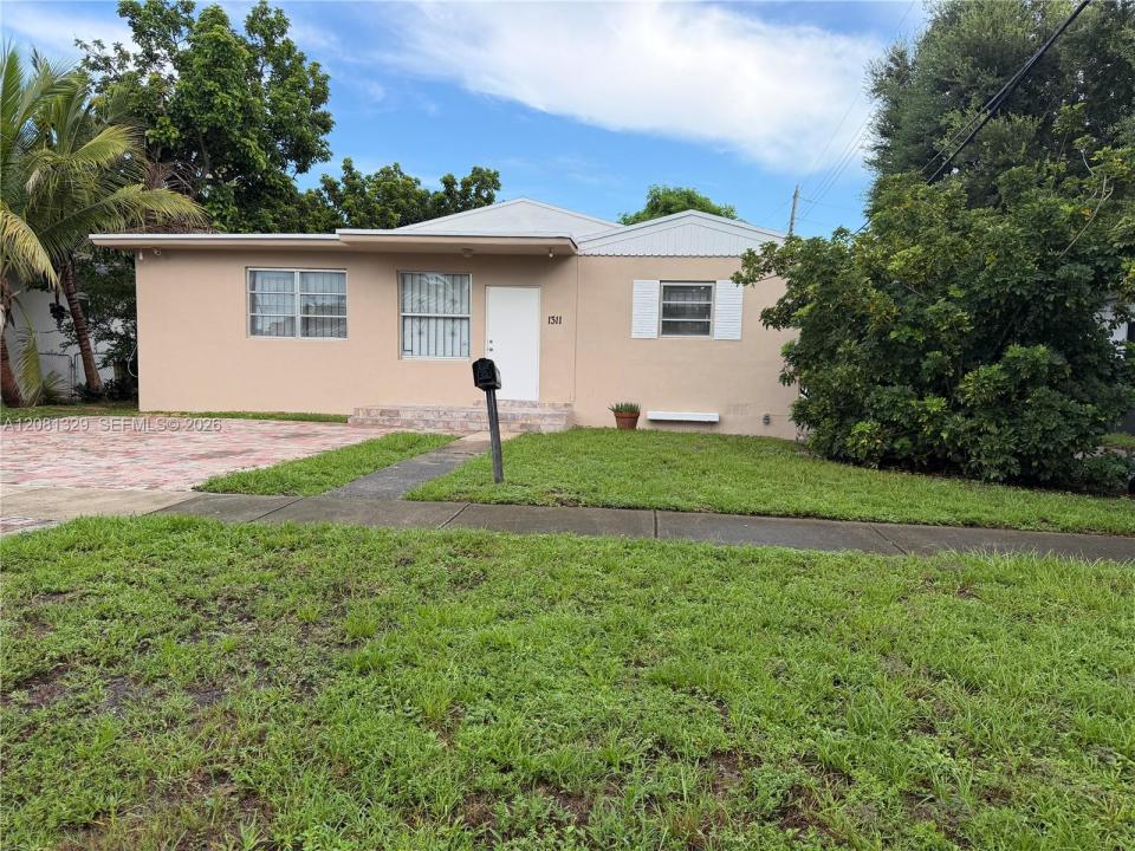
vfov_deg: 56.8
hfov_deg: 71.6
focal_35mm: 24
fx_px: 787
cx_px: 568
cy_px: 426
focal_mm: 6.76
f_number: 1.78
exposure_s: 1/1618
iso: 100
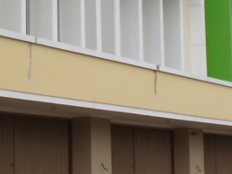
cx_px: 99
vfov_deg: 10.3
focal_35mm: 144
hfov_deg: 13.7
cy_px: 35
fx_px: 965
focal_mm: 6.3
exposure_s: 1/500
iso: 64
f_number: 3.1
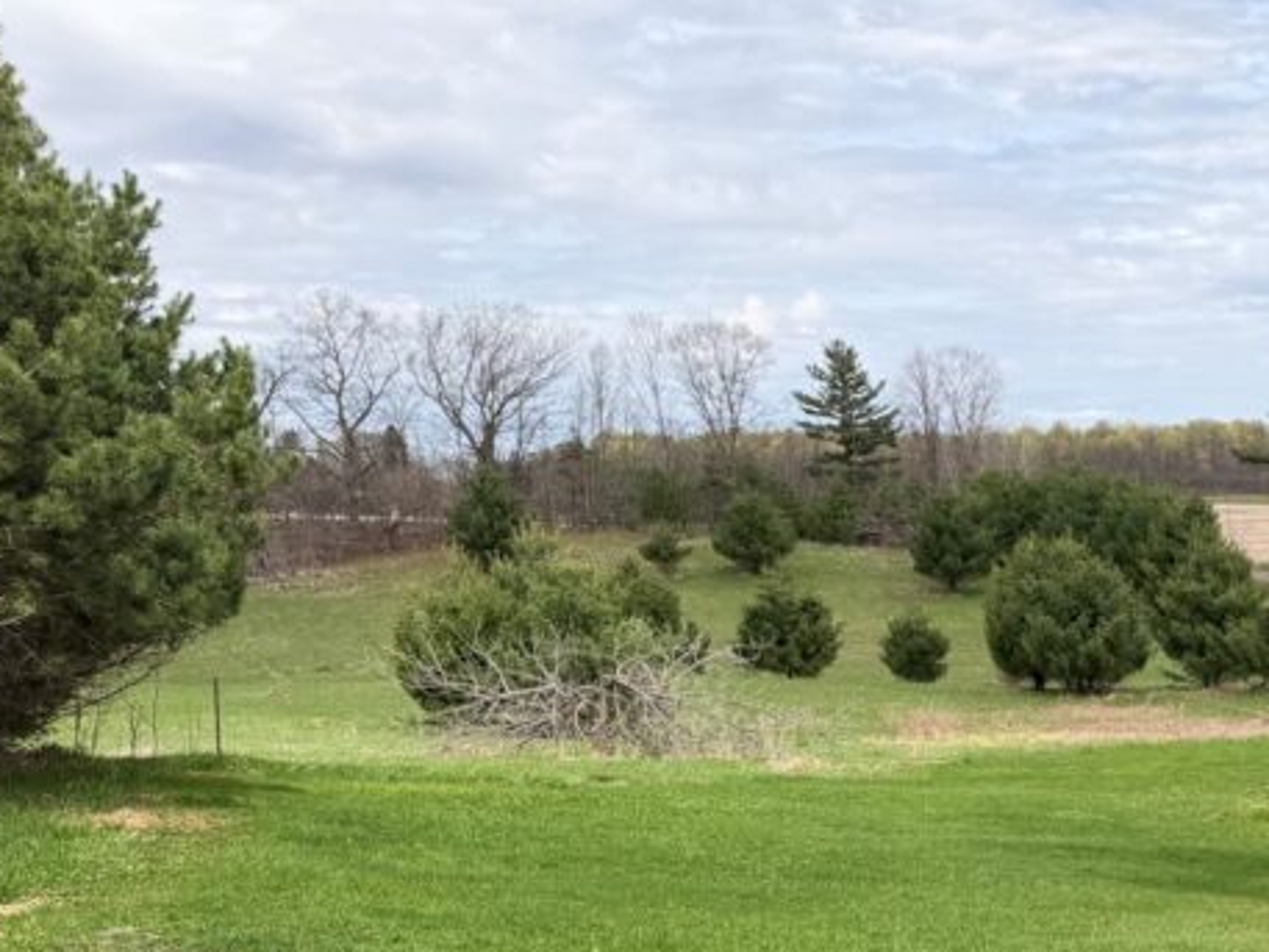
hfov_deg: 31.1
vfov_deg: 25.2
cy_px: 883
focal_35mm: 56
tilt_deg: -10.5
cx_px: 1351
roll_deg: +1.2
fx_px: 2053
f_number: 1.78
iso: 80
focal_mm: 6.76
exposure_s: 1/3425
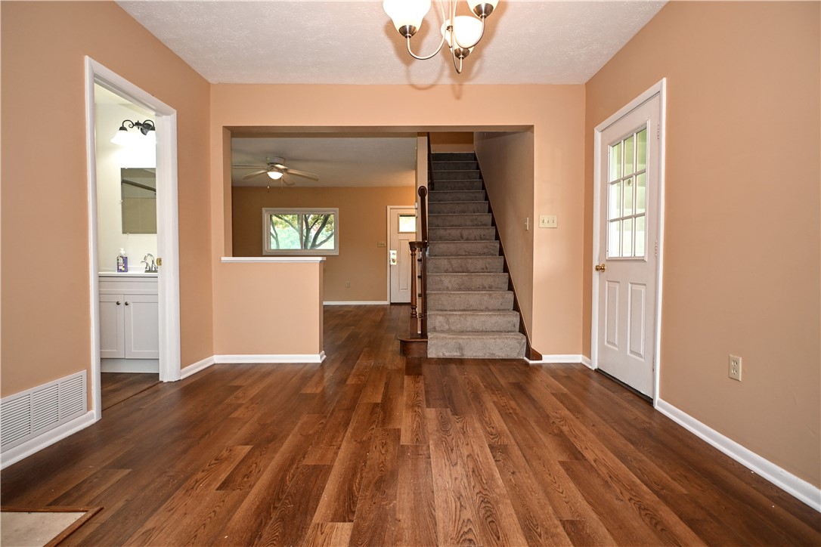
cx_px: 410
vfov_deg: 67.4
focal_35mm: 18
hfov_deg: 90.0
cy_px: 274
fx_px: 410
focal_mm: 12
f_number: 4
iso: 450
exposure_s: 1/60
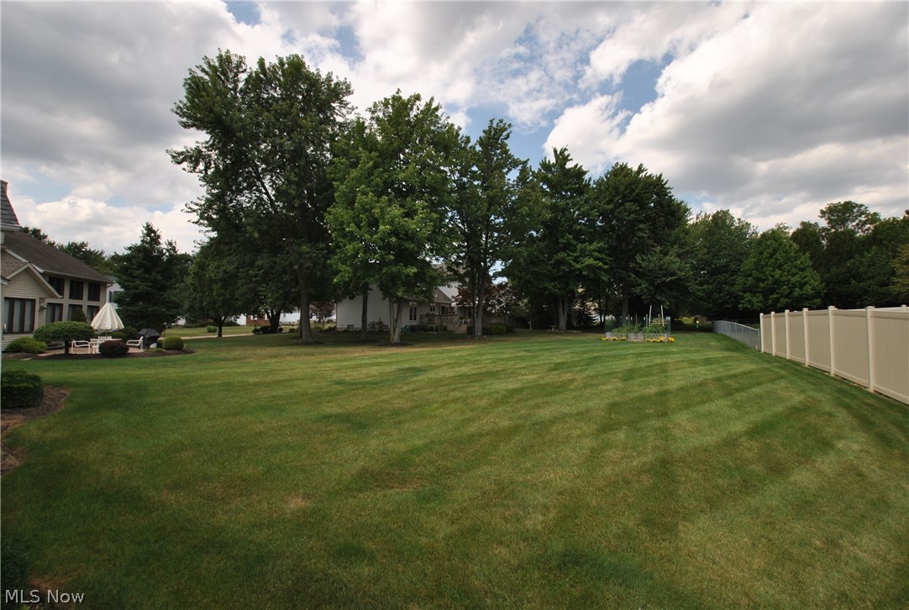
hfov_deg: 100.3
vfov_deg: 77.6
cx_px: 454
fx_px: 379
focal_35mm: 15
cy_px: 305
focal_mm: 10
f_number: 9
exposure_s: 1/200
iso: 100
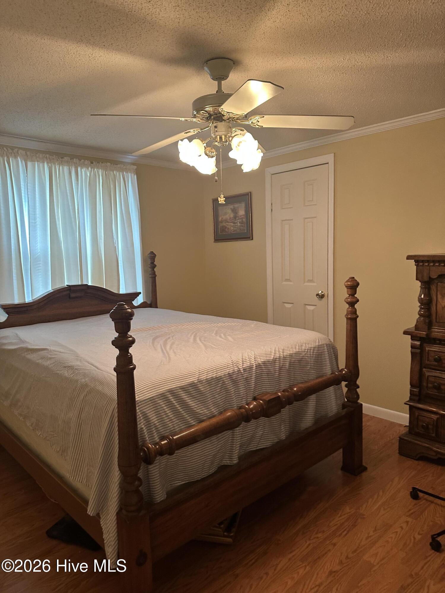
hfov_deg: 56.8
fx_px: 411
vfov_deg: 71.6
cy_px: 296
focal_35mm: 24
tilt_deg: +2.0
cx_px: 222
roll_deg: +2.4
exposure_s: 1/60
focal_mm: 6.86
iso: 250
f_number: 1.78
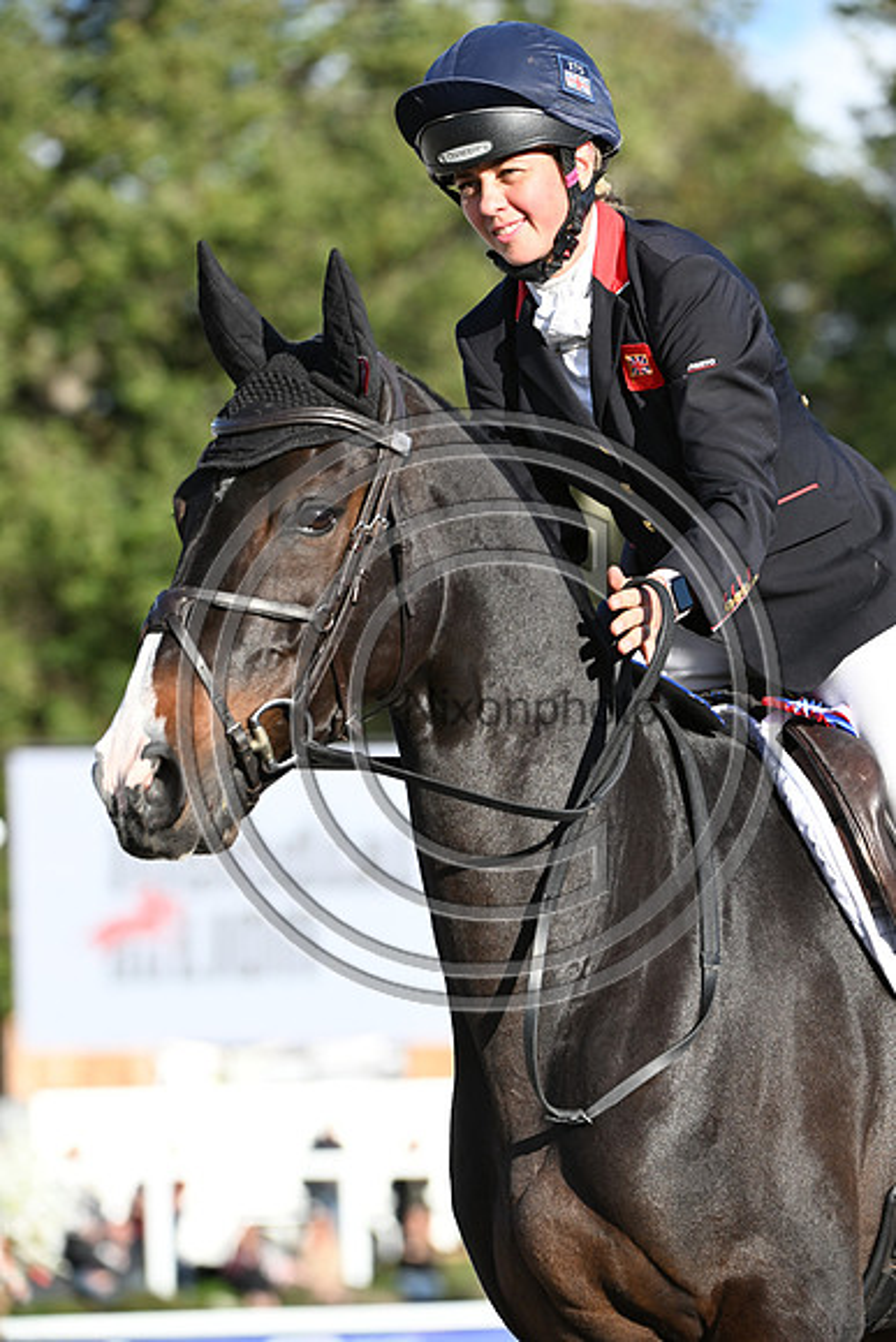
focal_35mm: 210
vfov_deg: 9.8
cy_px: 671
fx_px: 7835
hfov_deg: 6.5
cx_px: 448
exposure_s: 1/800
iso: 450
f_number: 5.6
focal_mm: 210
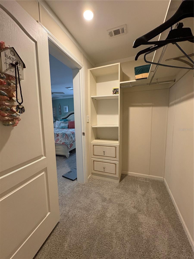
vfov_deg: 102.1
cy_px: 130
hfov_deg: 85.7
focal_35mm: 14
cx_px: 97
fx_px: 105
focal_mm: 2.22
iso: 400
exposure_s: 1/60
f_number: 2.2
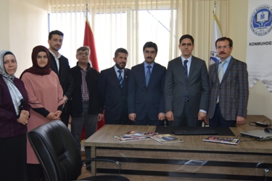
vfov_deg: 31.1
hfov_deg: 45.5
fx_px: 324
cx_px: 128
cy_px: 81
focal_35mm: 43
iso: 720
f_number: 2.8
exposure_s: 1/60
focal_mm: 24
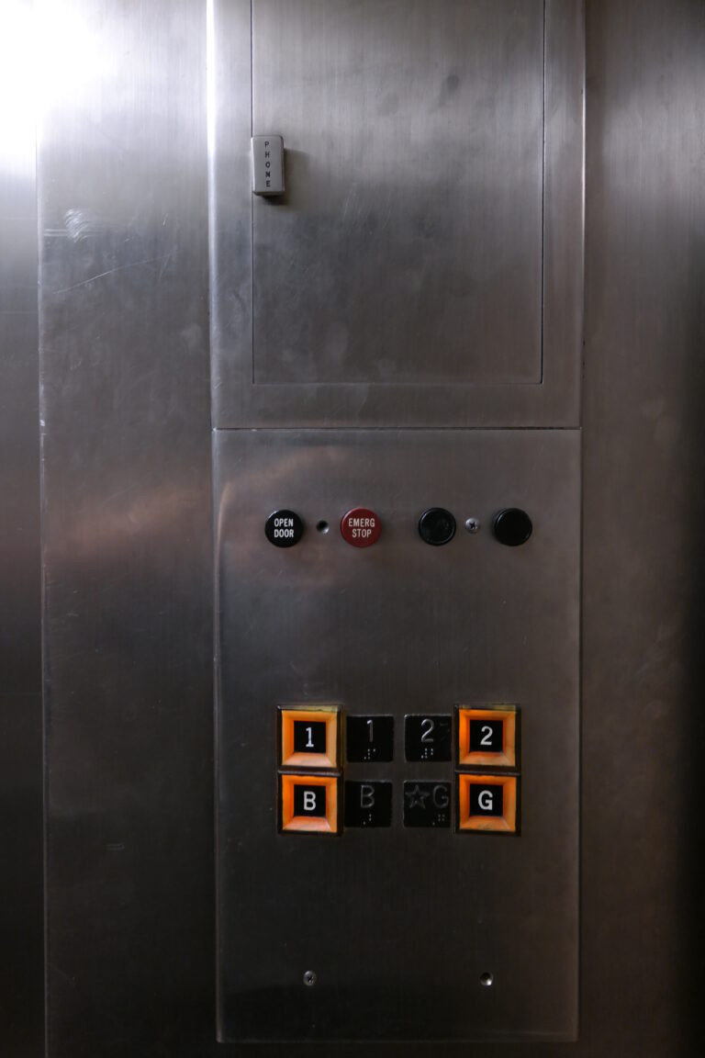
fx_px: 881
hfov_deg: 43.6
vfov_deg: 61.9
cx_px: 352
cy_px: 529
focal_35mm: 30
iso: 800
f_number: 3.5
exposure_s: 1/40
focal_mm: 20
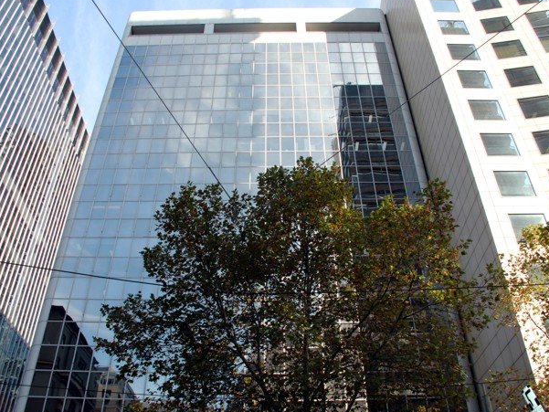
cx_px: 269
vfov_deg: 43.0
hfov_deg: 55.3
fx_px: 523
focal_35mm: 33
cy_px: 213
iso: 64
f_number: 8.4
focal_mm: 5.5
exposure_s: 1/60
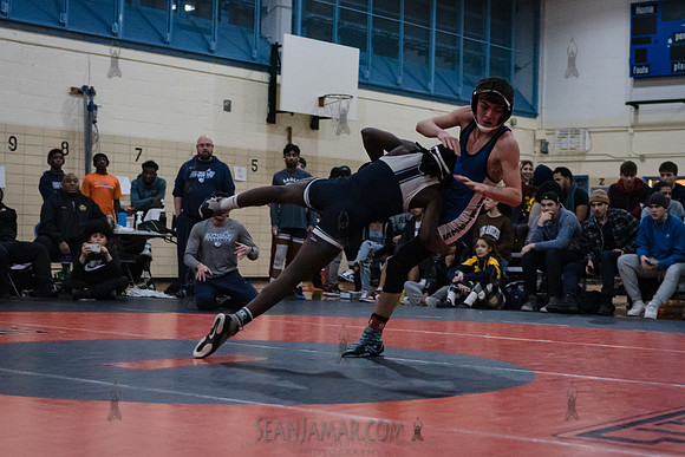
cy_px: 228
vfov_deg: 22.2
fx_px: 1164
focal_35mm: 61
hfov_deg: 32.8
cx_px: 375
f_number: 3.2
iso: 8000
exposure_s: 1/400
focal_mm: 48
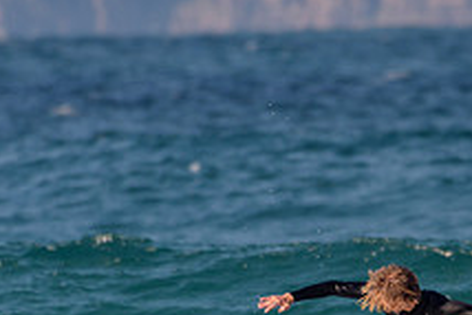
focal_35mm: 1664
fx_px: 21831
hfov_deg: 1.2
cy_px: 342
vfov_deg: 0.8
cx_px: 396
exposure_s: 1/2000
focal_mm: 500
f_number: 5.6
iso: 140
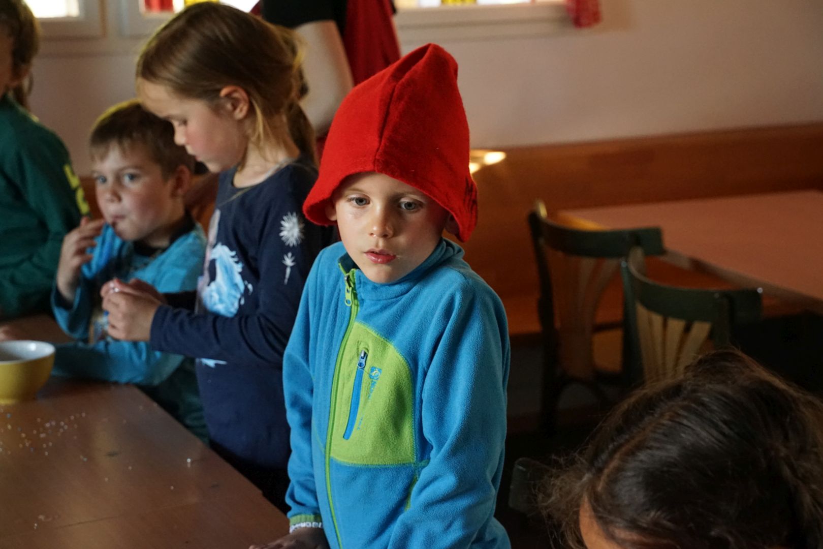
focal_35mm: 75
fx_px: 1714
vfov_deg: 18.2
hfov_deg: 27.0
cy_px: 274
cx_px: 412
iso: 5000
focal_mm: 75
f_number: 8
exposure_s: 1/80
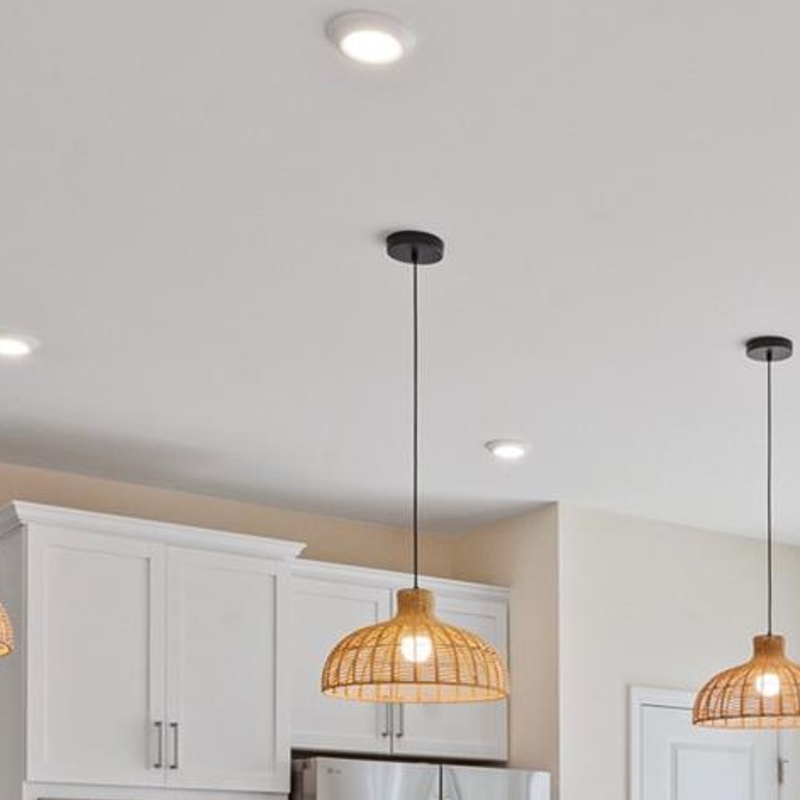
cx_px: 659
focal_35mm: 59
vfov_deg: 26.4
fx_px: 1543
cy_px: 916
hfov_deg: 28.4
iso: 2000
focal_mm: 16
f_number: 14
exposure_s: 1/30
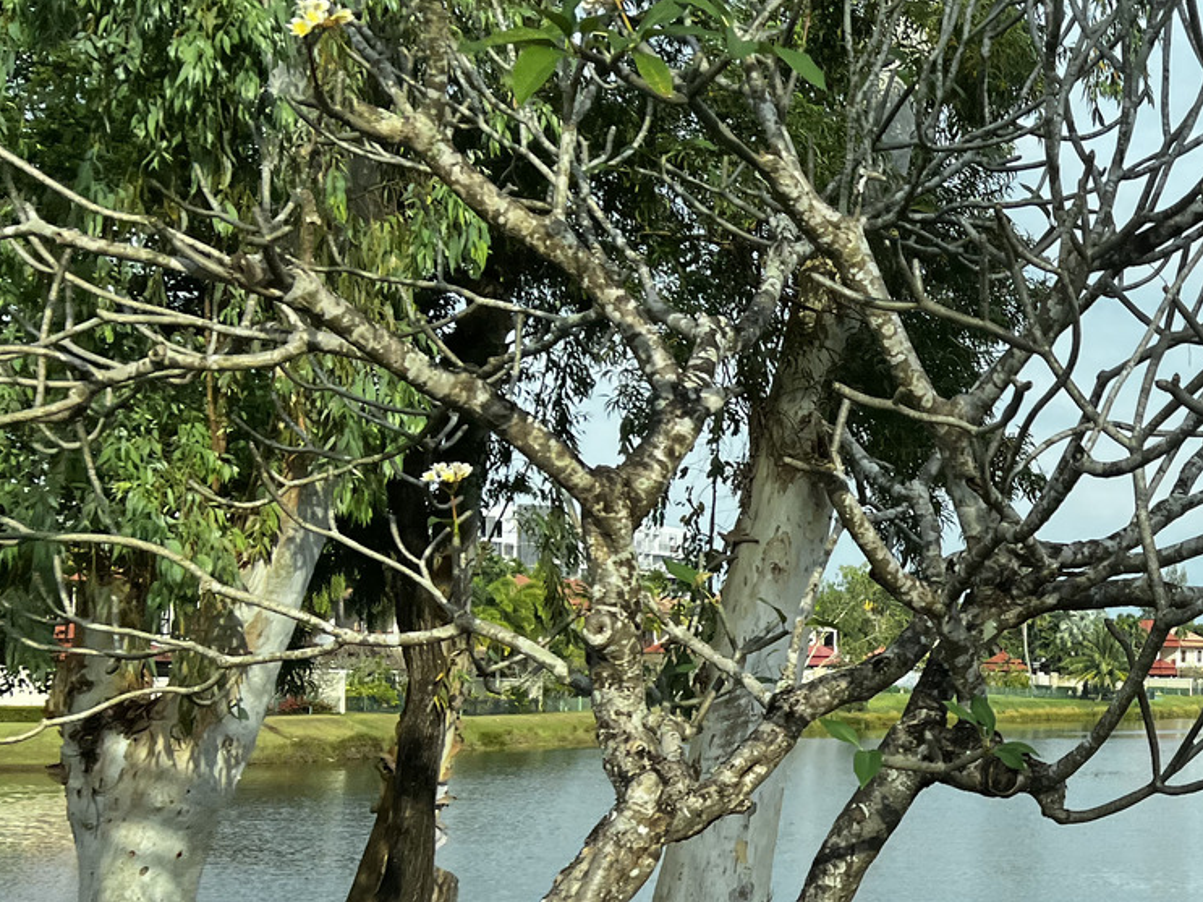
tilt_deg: -1.4
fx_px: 1946
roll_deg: -0.6
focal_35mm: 56
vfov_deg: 25.9
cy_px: 617
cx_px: 1248
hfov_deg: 31.3
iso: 50
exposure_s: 1/1869
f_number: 1.5
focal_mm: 5.7
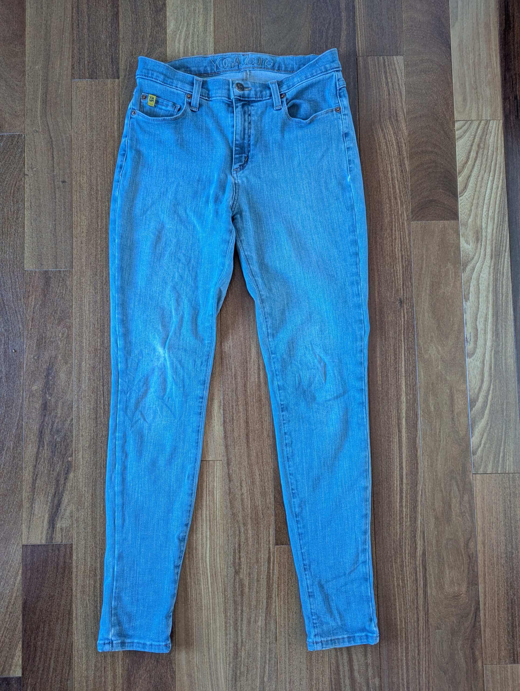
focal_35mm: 24
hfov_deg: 56.9
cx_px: 260
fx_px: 479
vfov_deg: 71.5
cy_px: 346
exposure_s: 1/23.8
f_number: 1.85
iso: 250
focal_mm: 6.81
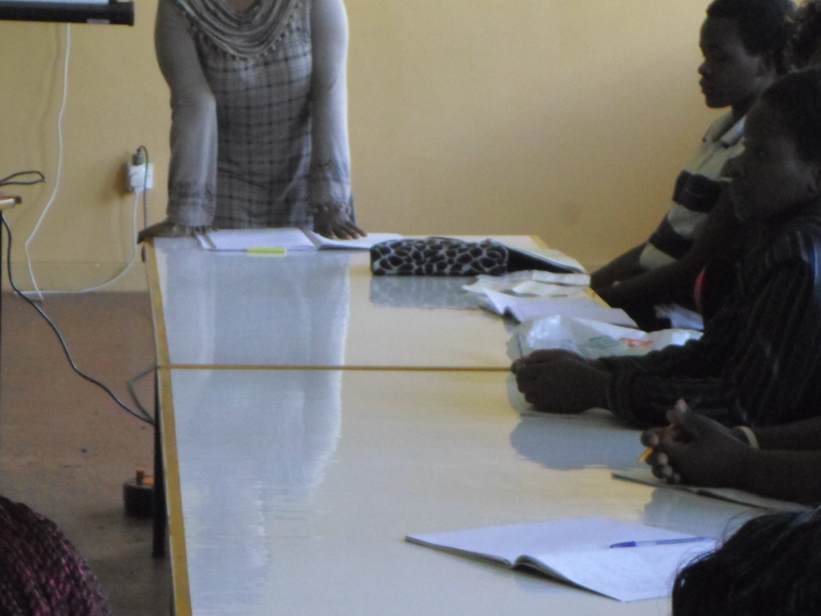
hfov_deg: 11.5
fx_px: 4080
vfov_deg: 8.6
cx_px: 244
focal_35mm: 172
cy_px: 261
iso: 400
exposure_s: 1/60
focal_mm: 19.8
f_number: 5.7
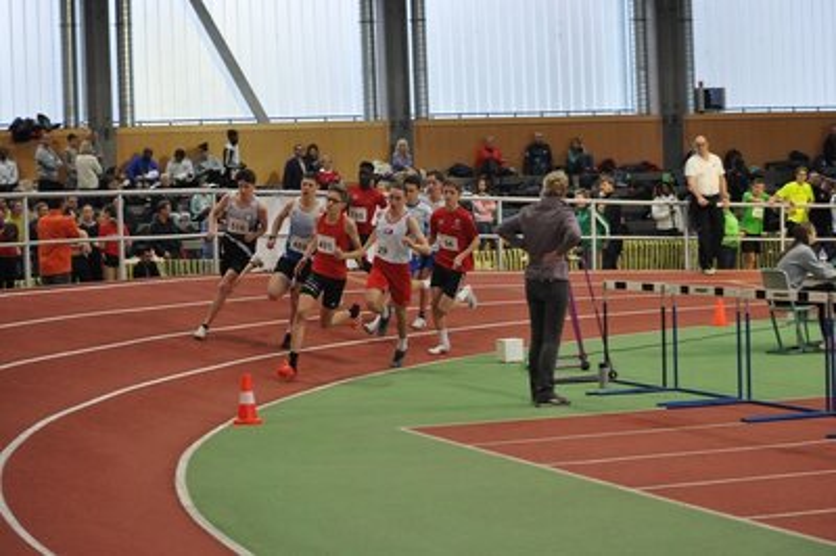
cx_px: 418
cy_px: 278
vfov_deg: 15.7
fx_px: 2019
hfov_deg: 23.4
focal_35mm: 87
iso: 1600
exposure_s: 1/125
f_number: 4.5
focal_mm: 58
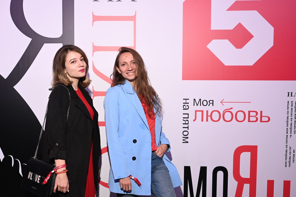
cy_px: 98
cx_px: 133
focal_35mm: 42
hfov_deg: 46.3
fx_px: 345
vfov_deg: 31.9
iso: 640
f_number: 5
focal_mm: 34
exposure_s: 1/125
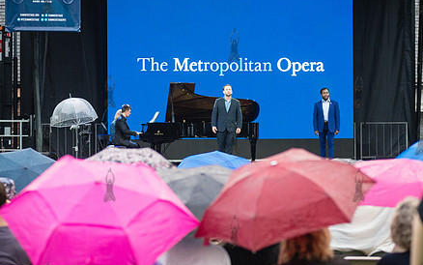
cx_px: 234
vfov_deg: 9.0
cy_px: 138
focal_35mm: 145
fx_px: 1672
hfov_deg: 14.4
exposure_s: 1/250
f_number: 4
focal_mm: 105
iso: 1600
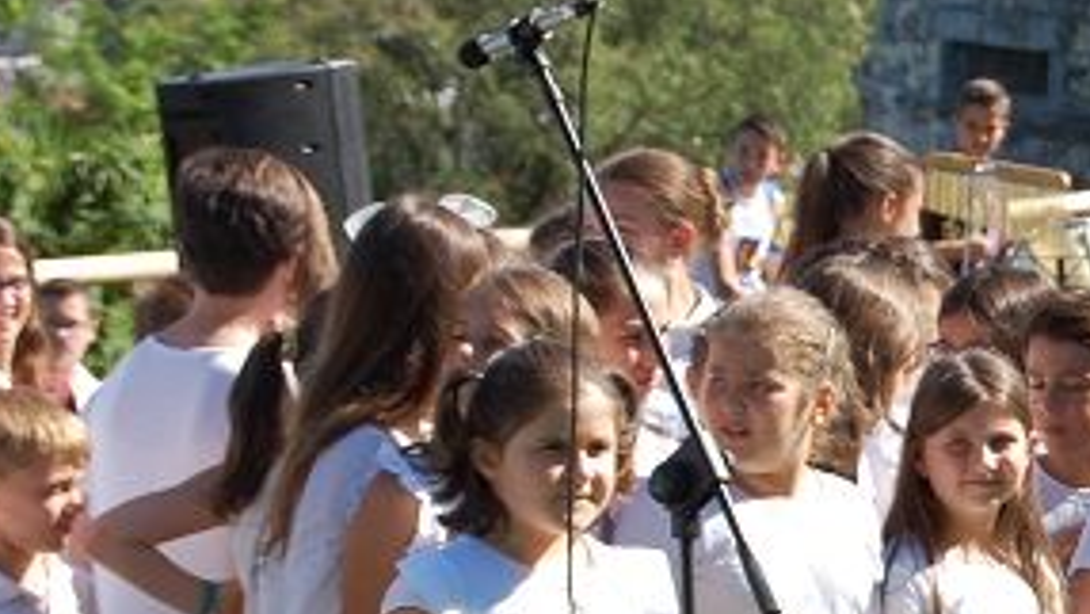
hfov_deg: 10.1
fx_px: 6108
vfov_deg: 5.7
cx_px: 1223
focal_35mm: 211
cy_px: 444
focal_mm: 55
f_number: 8
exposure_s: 1/250
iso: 200
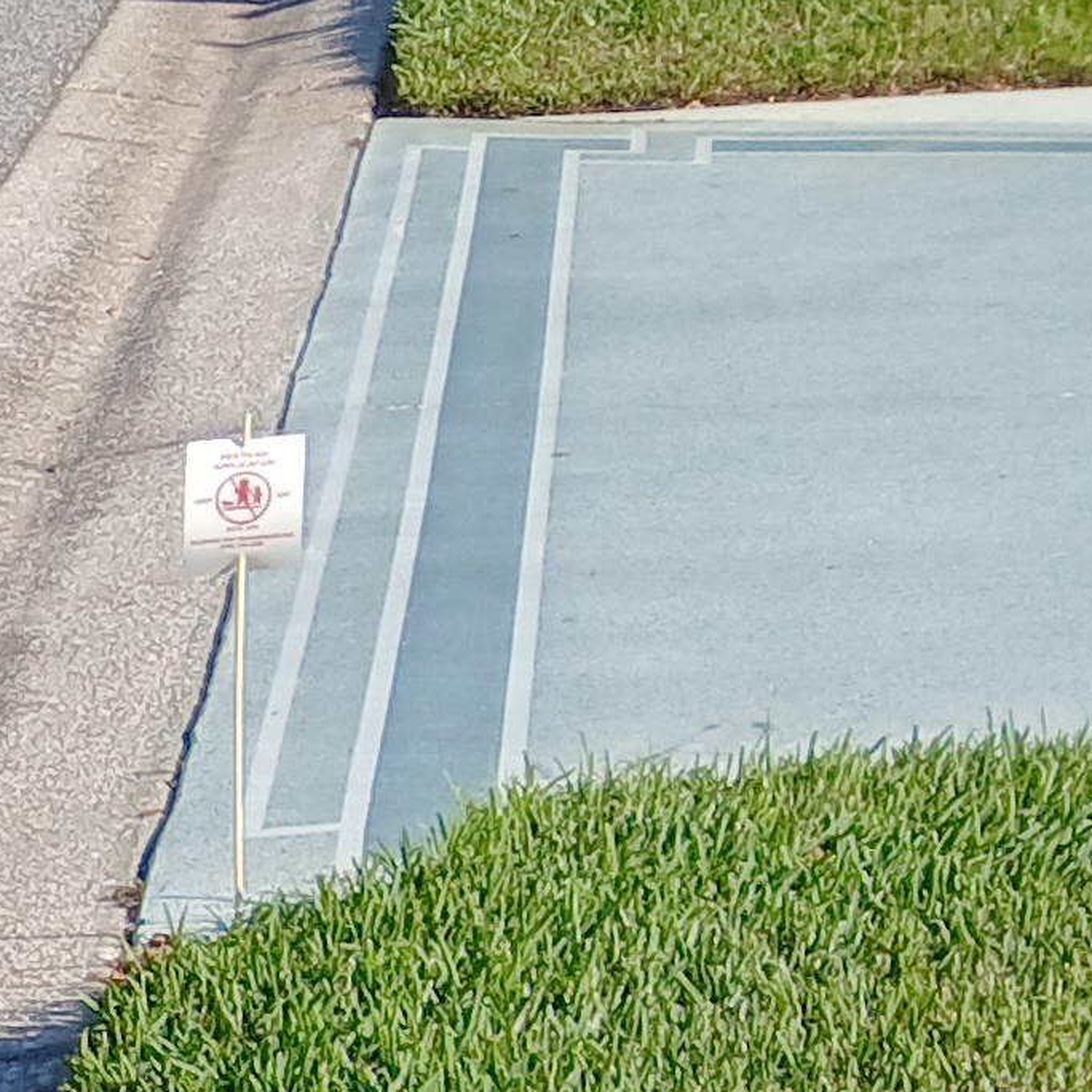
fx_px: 4890
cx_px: -2080
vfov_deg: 11.3
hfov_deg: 9.9
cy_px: 2339
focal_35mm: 137
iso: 20
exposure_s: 1/532
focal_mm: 3.98
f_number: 1.8
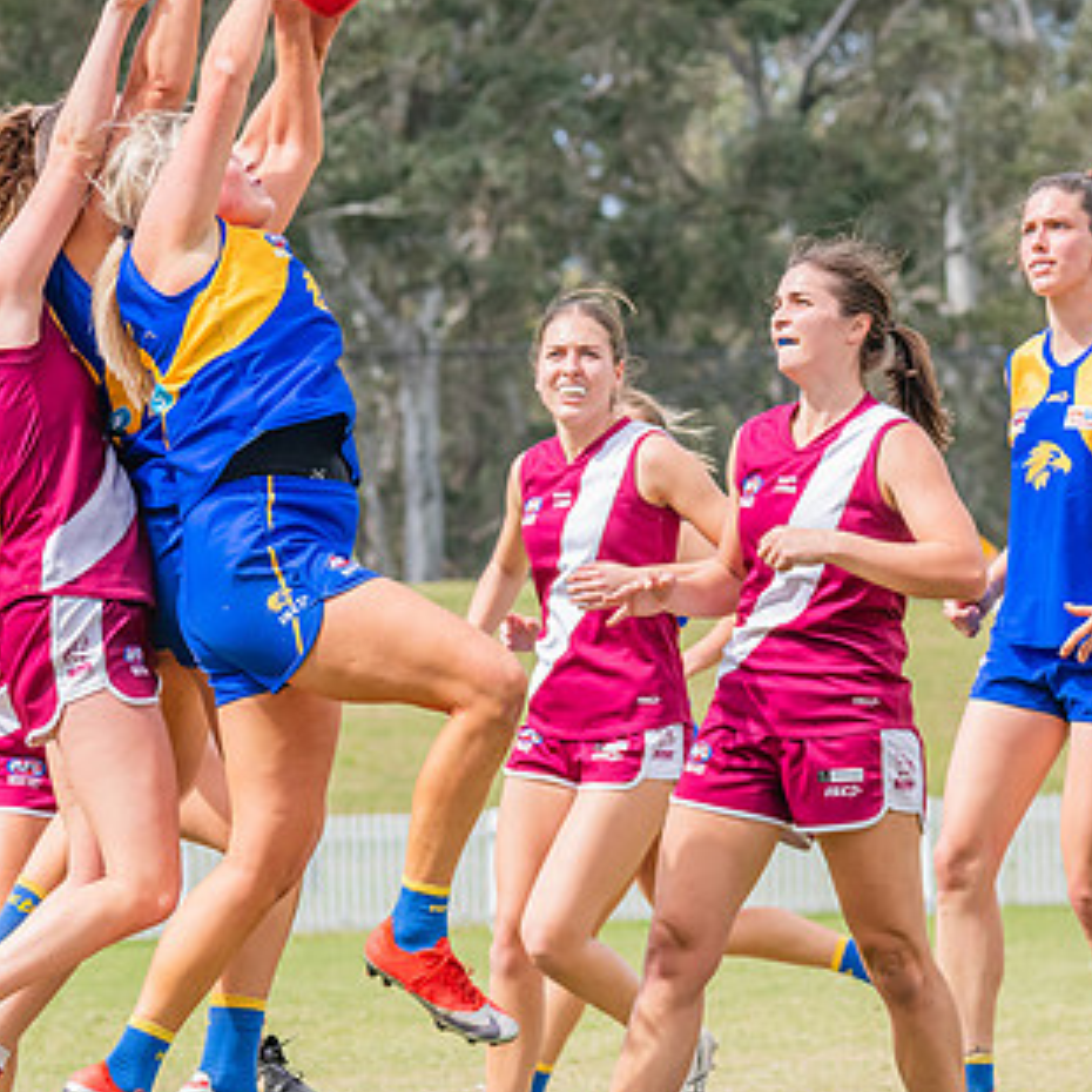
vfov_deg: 5.1
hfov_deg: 5.1
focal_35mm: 345
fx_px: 12313
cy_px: 318
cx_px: 312
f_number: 9
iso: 800
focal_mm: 170
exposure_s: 1/1250
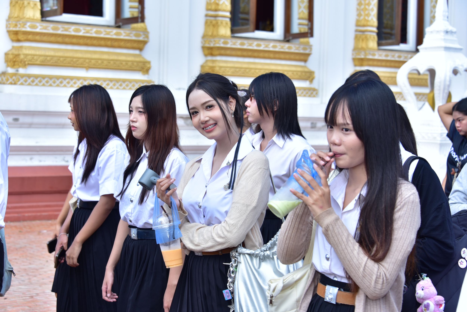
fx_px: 934
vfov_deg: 18.9
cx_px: 234
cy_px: 156
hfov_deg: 28.1
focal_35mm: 72
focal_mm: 72
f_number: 6.3
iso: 125
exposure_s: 1/200
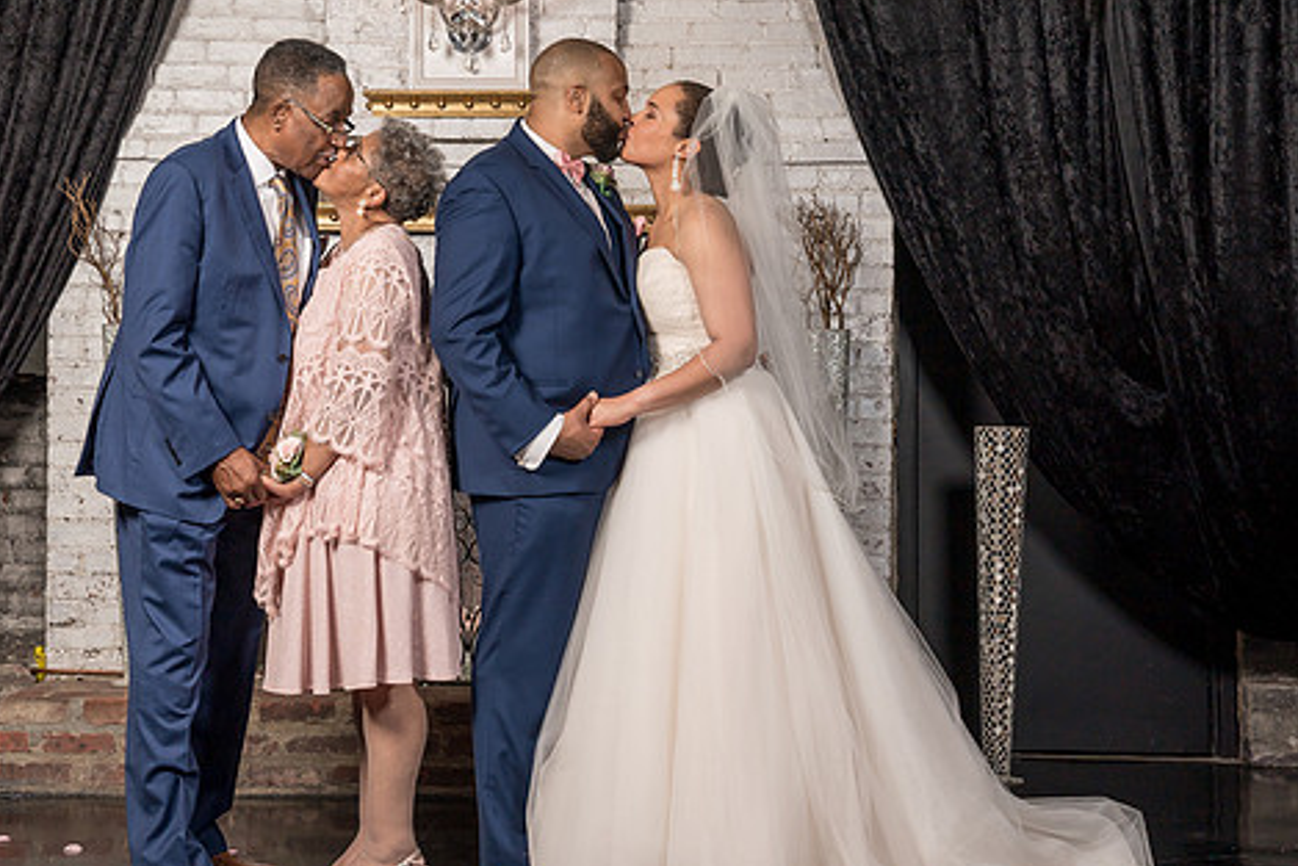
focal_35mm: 84
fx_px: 3029
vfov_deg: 16.3
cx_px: 483
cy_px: 380
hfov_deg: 24.1
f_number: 5.6
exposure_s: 1/200
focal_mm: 59
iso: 200
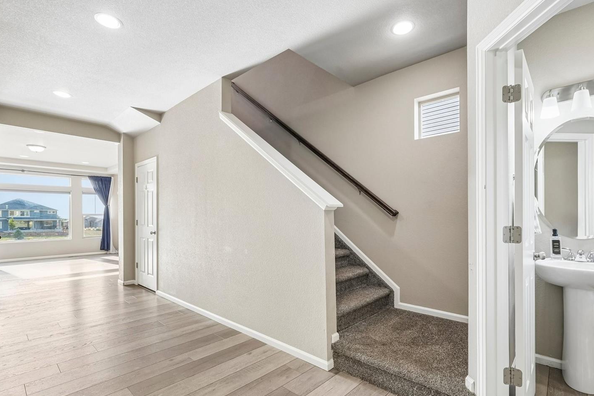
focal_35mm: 17
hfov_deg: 93.2
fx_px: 280
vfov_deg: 70.3
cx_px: 313
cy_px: 217
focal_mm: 10
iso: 800
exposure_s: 1/15
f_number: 8
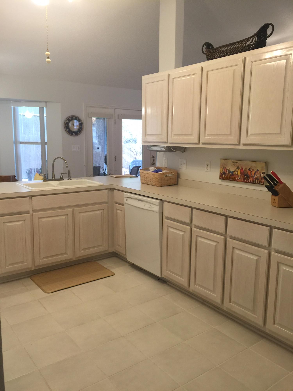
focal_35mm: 29
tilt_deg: -7.5
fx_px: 327
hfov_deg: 48.2
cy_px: 196
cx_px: 146
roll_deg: -0.7
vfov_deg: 61.7
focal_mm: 4.15
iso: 32
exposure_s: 1/15
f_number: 2.2
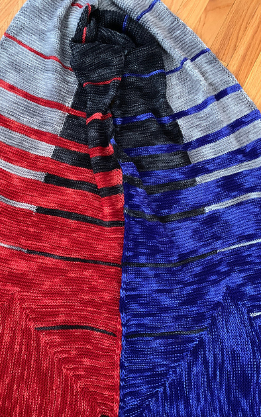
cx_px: 112
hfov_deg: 44.4
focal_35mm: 28
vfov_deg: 66.5
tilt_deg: -81.4
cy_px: 208
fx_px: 319
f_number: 1.8
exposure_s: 1/30
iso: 640
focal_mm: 4.25
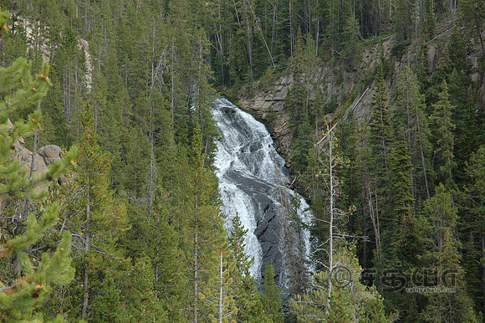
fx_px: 1414
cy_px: 162
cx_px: 242
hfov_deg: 19.5
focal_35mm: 105
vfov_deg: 13.0
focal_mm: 70
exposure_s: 1/160
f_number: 6.3
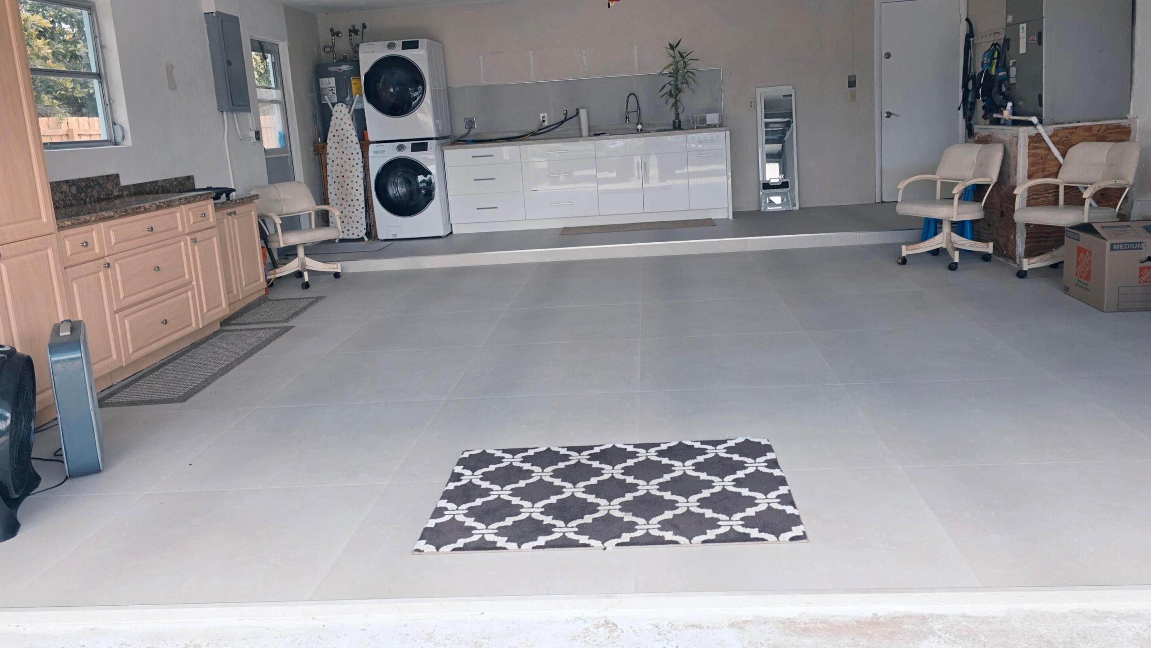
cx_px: 580
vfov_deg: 44.0
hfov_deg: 71.9
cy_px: 238
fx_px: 794
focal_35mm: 26
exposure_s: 1/370
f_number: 1.7
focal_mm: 6.3
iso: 32
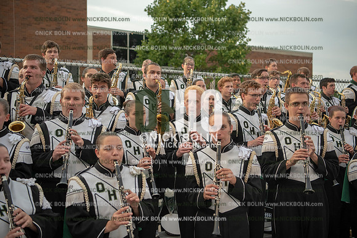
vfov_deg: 28.1
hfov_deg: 41.1
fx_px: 476
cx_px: 178
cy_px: 119
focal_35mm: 48
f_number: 3.2
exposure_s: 1/800
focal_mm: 48
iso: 800
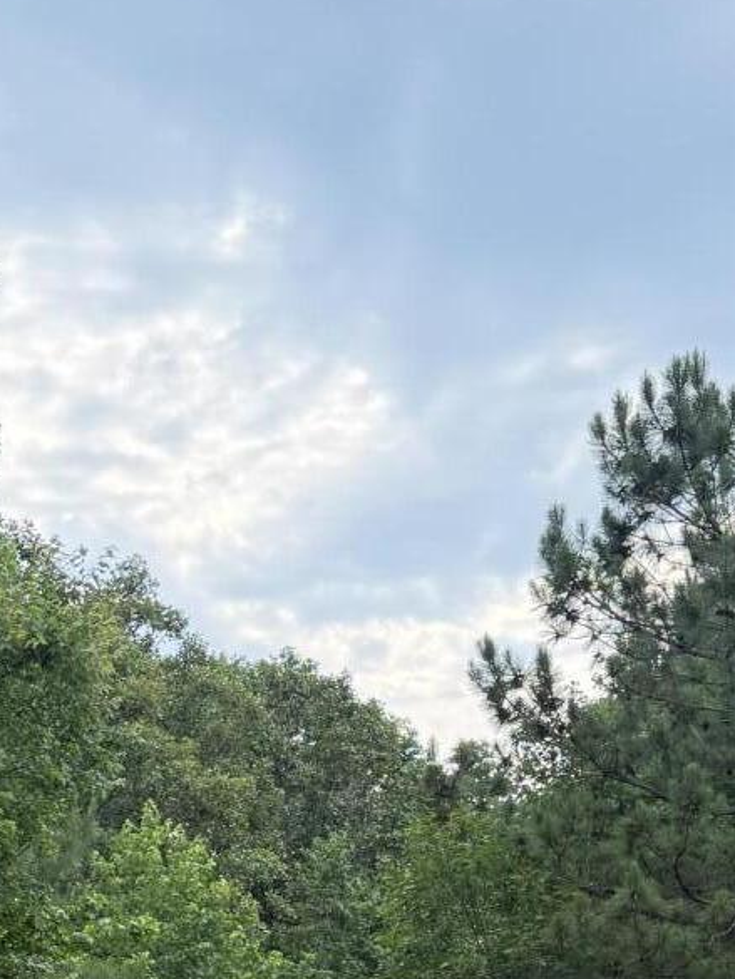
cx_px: 333
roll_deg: +0.8
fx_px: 2321
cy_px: 1220
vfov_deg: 21.8
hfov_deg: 18.0
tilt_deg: +1.0
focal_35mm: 82
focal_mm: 6.76
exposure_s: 1/1653
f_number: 1.78
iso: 100
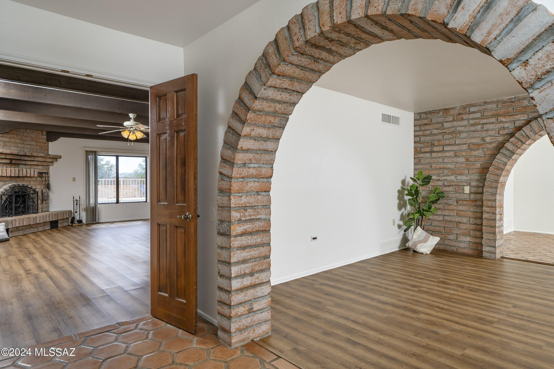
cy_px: 184
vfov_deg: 59.5
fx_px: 323
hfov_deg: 81.2
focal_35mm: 21
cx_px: 277
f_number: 7.1
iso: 200
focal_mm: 21
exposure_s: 1/160
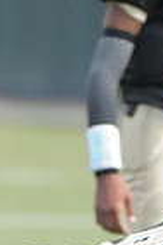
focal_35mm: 1603
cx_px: 134
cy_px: 365
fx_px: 10886
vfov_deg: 1.3
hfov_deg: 0.9
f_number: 4
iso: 1600
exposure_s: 1/4000
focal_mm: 260
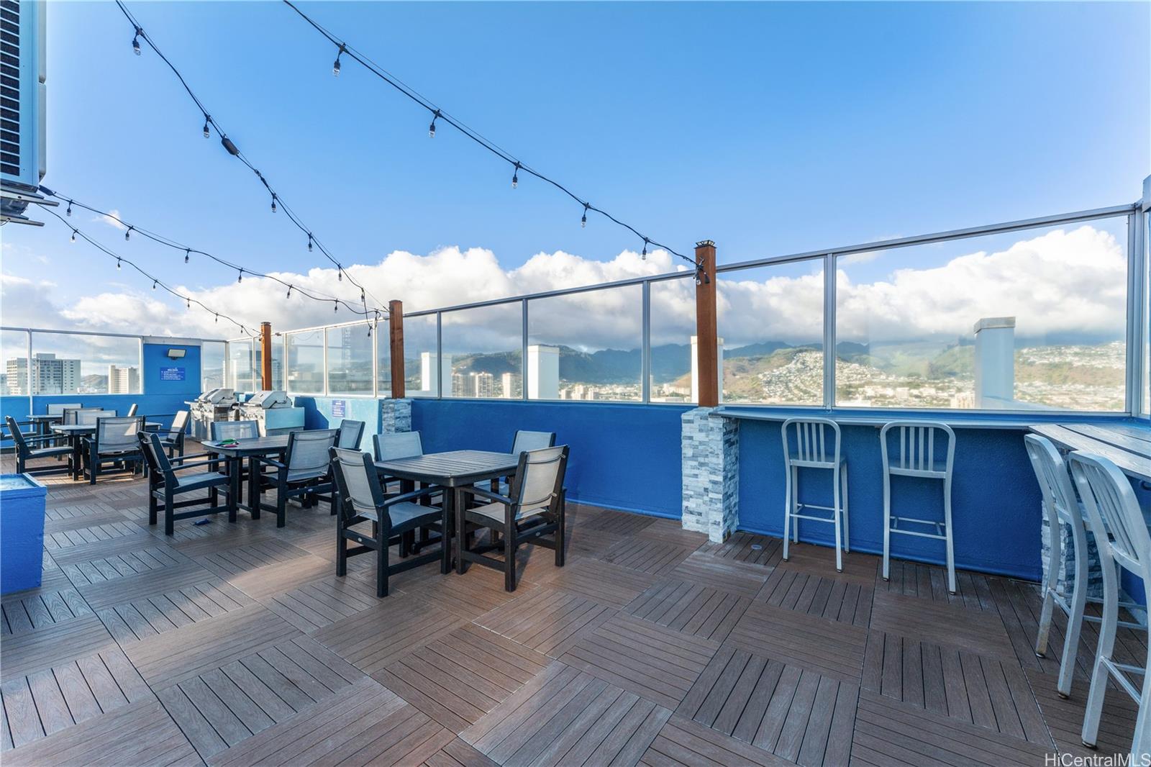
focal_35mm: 14
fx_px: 447
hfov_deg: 104.3
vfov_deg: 81.2
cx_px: 576
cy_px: 384
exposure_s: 1/400
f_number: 9
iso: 400
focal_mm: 14
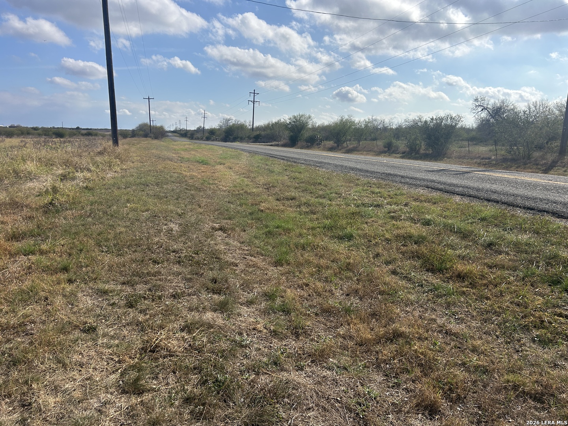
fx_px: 427
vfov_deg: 53.1
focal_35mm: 26
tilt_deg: -11.1
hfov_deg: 67.3
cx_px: 284
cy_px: 213
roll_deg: -0.5
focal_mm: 5.7
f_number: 1.5
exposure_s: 1/6993
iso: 50
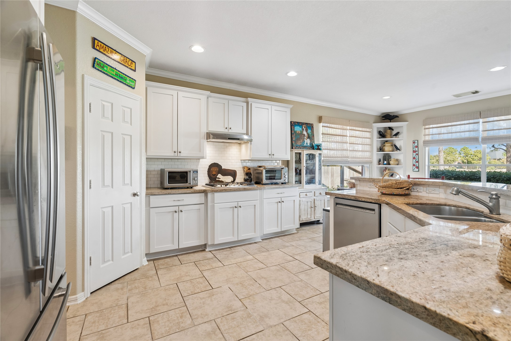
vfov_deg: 73.7
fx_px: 227
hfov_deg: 96.7
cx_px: 256
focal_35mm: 16
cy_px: 170
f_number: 8
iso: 200
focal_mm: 16
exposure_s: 1/2
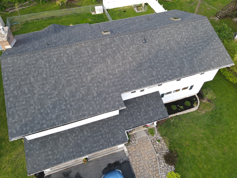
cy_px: 89
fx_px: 164
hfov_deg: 71.6
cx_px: 118
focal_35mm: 24
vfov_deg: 56.8
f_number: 2.8
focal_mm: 4.5
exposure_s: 1/50
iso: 100
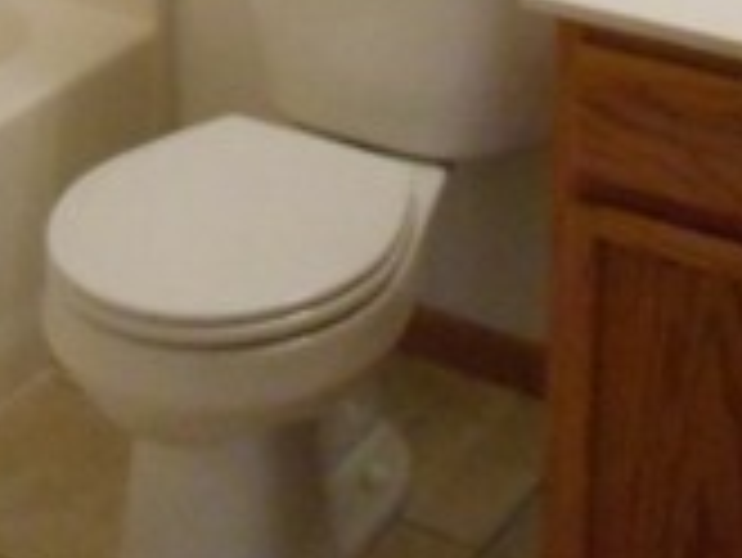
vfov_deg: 13.0
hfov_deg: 19.3
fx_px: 2167
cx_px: 193
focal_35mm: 101
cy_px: -495
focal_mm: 4.6
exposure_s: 1/80
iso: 800
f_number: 3.5
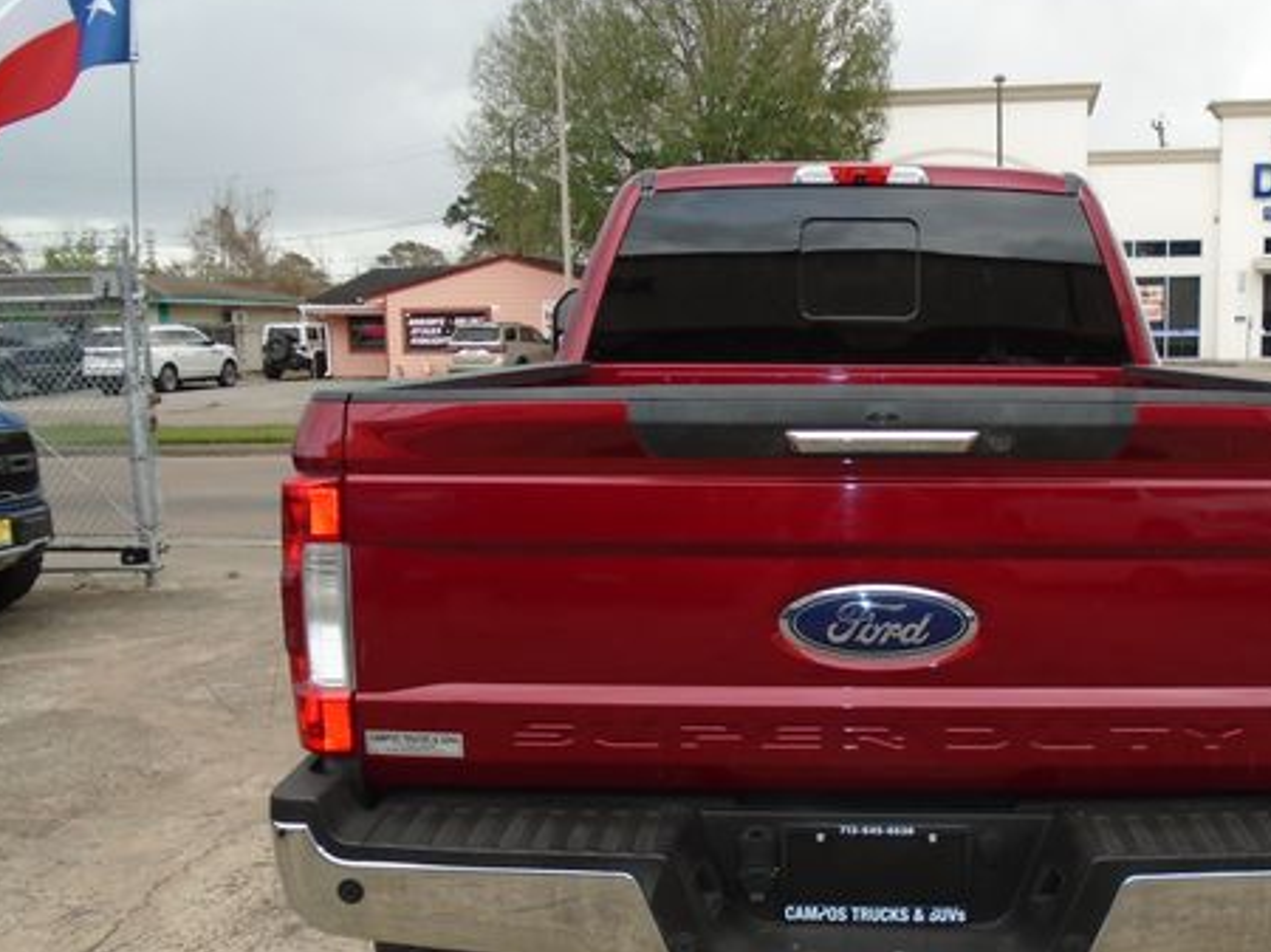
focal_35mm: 37
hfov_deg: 49.4
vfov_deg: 38.5
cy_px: 548
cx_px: 839
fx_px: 1358
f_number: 3.2
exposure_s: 1/250
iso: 100
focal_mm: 4.6
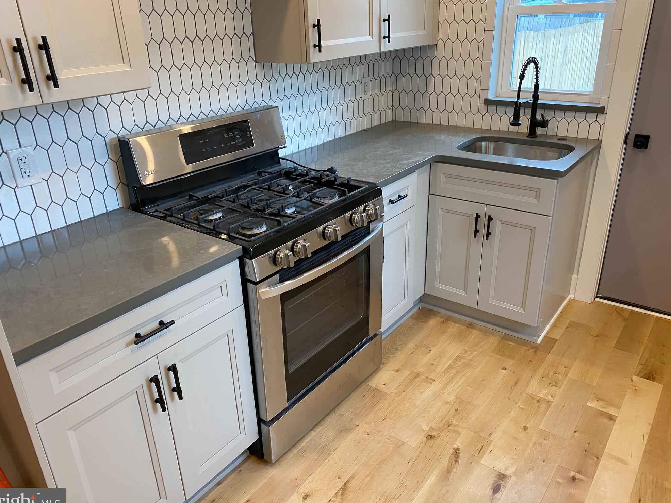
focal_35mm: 27
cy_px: 255
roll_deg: +2.7
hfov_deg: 65.3
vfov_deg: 51.4
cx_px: 329
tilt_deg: -24.4
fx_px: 523
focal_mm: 4.25
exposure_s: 1/60
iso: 80
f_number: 1.8
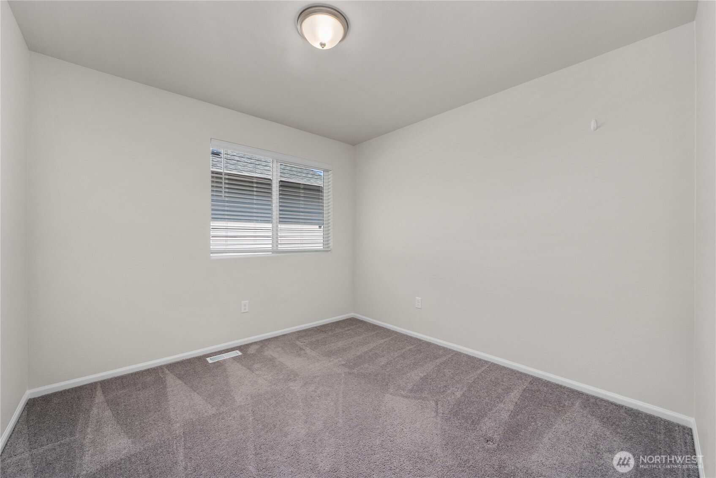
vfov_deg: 85.5
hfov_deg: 108.3
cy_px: 239
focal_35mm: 13
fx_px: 259
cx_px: 358
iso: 1000
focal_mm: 13
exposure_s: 1/25
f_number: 7.1
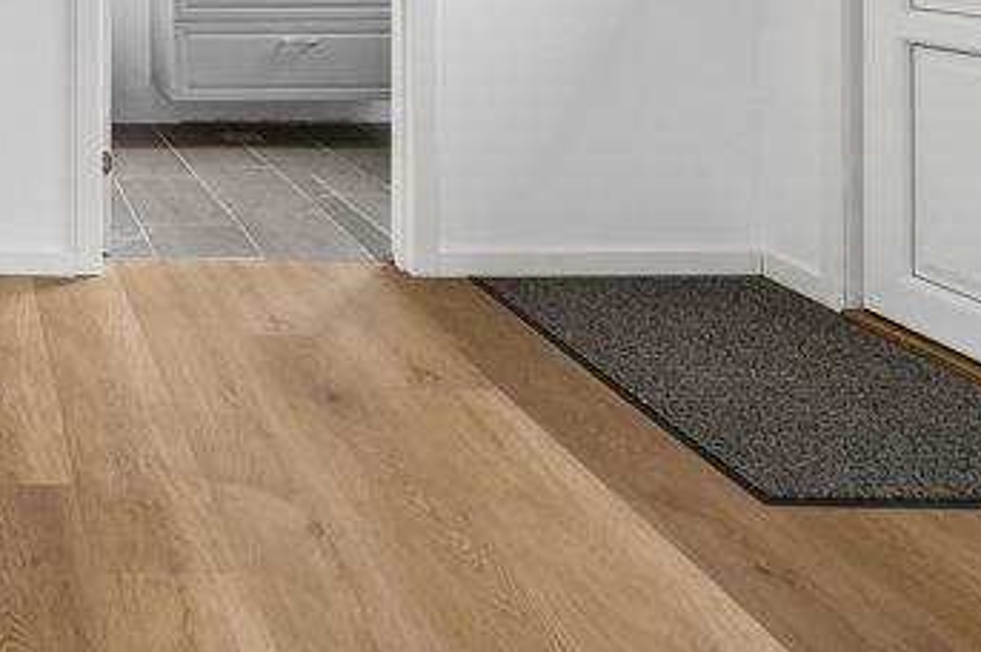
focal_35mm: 42
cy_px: -90
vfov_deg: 28.5
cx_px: -31
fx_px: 1143
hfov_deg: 39.9
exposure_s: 1/15
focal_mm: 12
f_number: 8
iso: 200
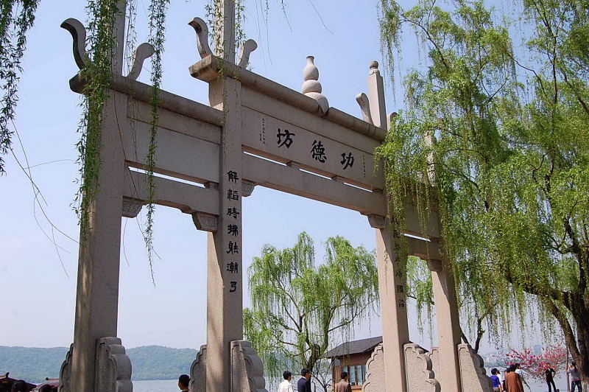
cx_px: 294
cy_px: 196
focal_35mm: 36
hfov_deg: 53.2
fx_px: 589
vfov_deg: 36.8
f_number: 9
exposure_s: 1/320
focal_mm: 24
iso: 200
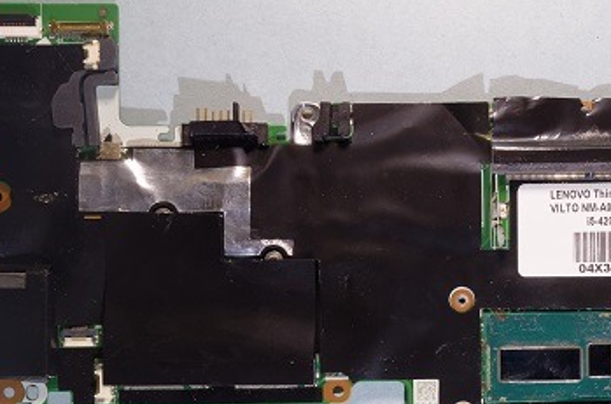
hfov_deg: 27.7
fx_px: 1202
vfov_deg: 18.9
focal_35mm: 71
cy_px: 315
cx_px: 529
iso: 100
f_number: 8
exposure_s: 1/6
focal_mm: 22
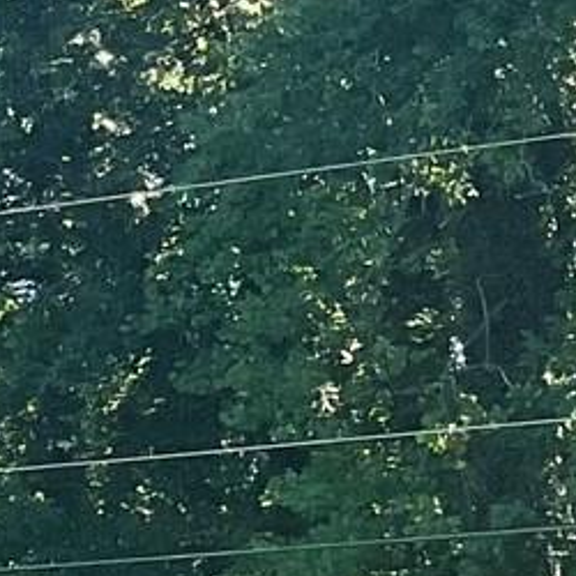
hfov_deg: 7.3
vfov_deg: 8.2
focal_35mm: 210
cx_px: -1191
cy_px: 827
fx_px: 3953
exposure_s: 1/524
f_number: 1.8
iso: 16
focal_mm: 3
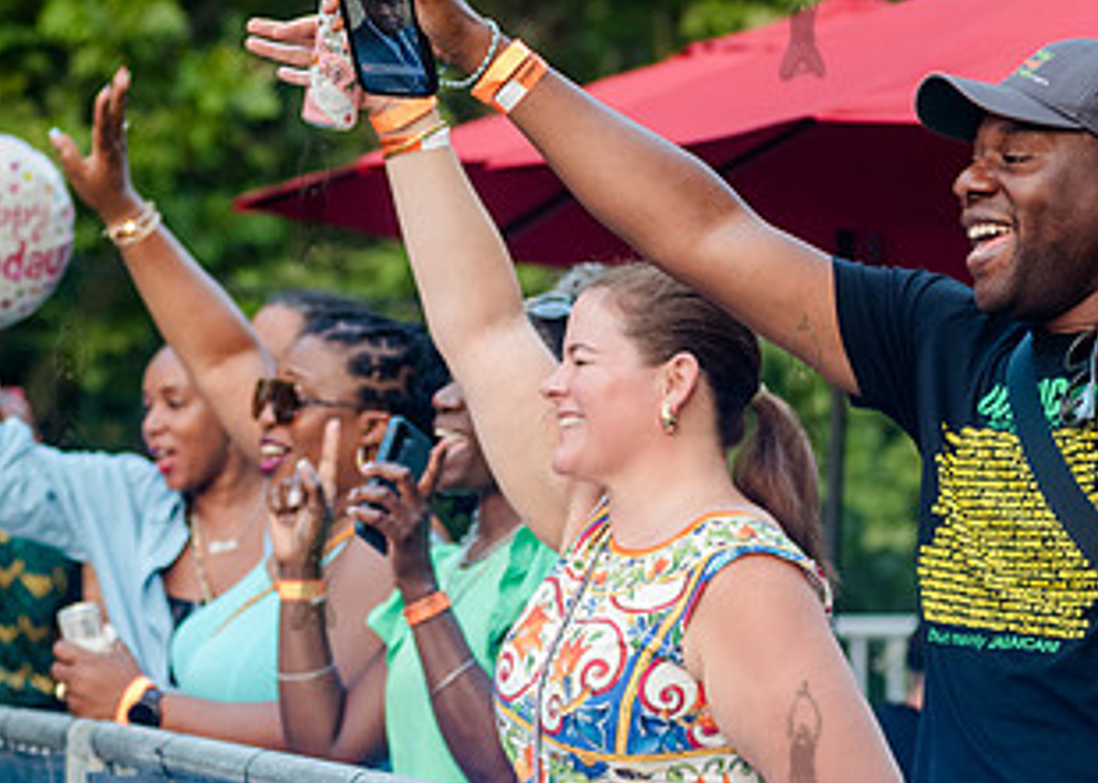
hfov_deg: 10.8
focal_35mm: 186
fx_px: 5796
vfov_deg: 7.7
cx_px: 867
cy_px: 373
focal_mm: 86
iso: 2000
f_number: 3.5
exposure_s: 1/200
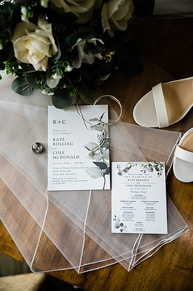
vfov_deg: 55.8
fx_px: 274
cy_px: 146
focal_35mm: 34
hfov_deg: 38.8
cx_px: 96
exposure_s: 1/500
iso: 250
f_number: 2.8
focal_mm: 34
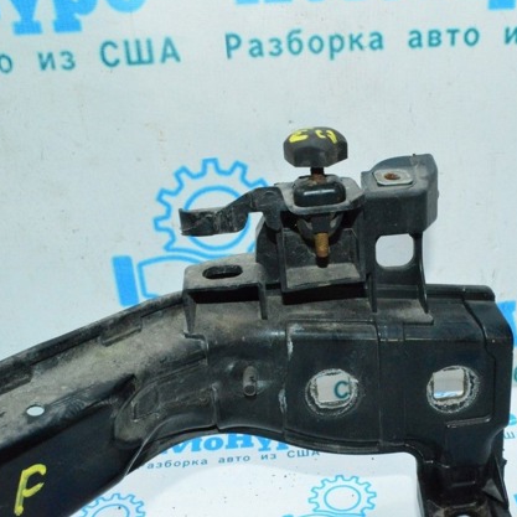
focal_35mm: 43
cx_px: 317
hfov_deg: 39.0
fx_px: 727
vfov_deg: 39.2
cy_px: 255
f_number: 25
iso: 6400
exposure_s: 1/30
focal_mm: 22
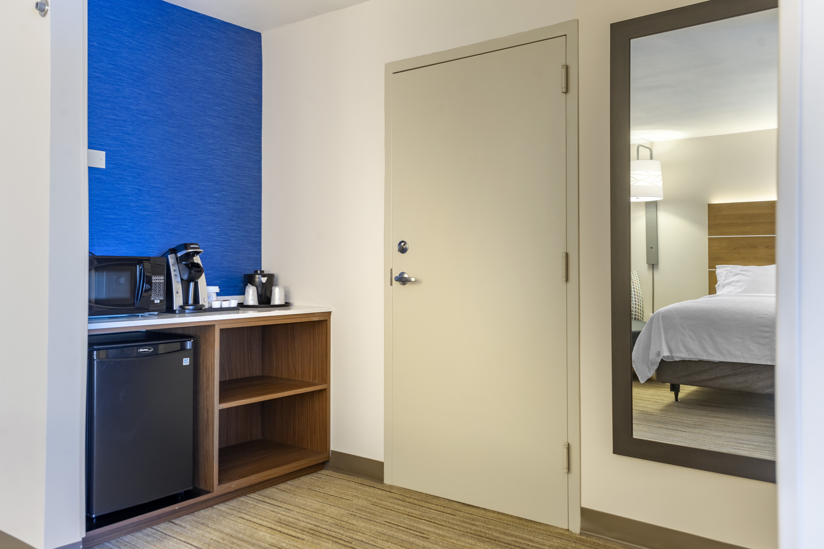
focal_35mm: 28
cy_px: 274
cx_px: 412
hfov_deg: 65.5
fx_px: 641
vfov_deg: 46.4
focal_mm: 28
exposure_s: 1/13
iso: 400
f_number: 8
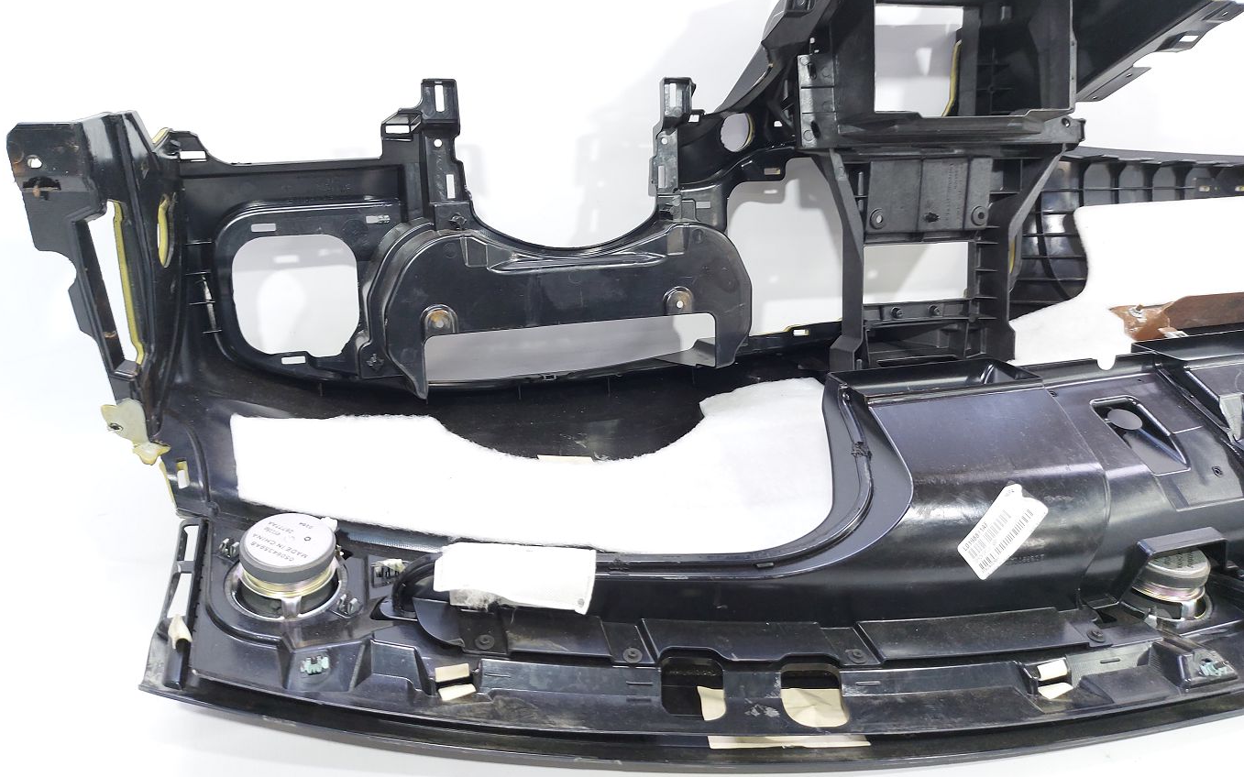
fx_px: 881
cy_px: 324
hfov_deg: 70.4
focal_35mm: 26
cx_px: 609
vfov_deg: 47.4
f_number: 1.8
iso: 160
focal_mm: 5.23
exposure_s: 1/50
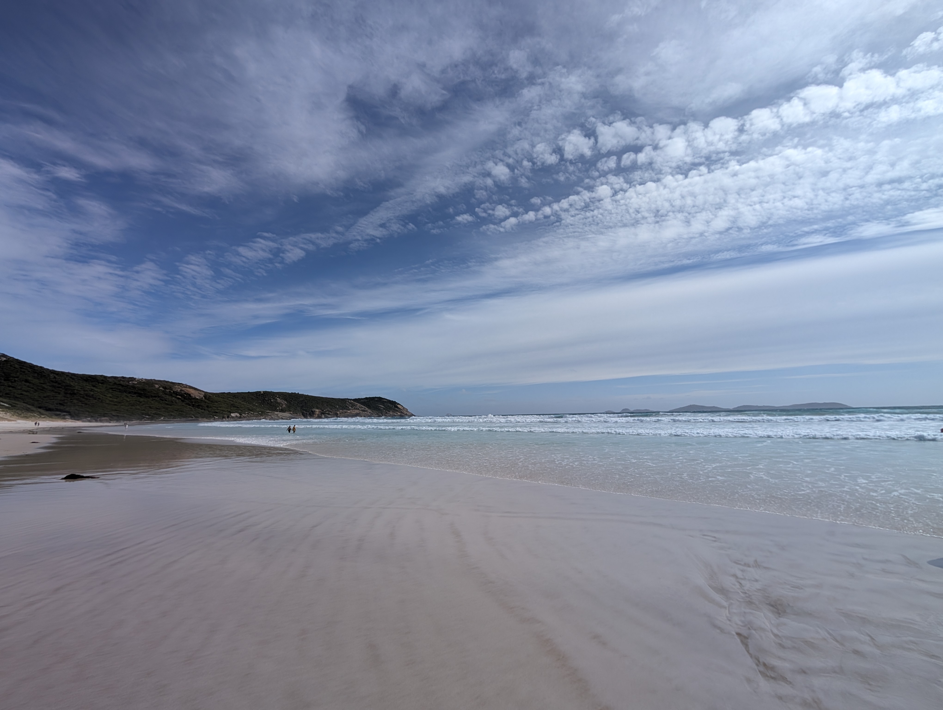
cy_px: 355
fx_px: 327
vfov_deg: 94.6
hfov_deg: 110.5
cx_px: 472
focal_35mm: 12
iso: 50
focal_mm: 2.02
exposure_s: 1/7299
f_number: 1.7
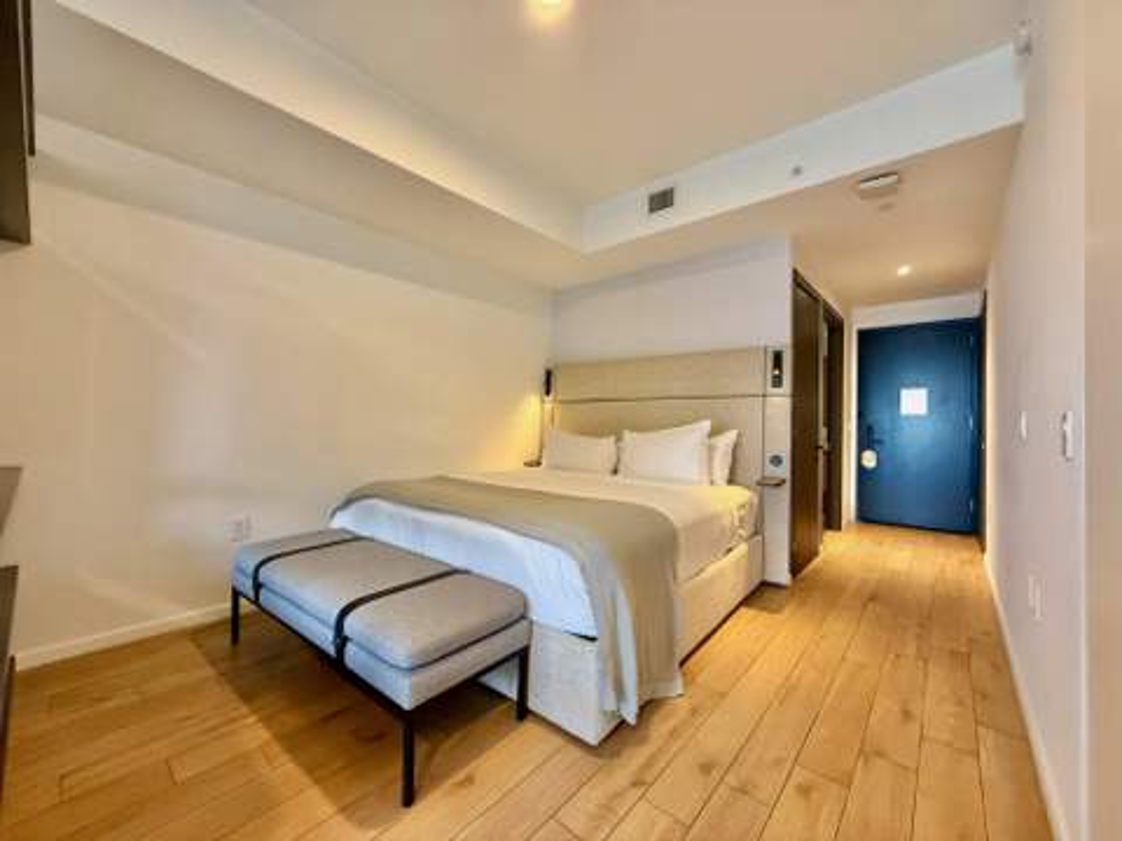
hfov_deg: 102.1
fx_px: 454
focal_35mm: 14
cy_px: 420
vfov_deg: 85.7
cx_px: 561
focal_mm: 2.22
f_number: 2.2
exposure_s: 1/60
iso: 250
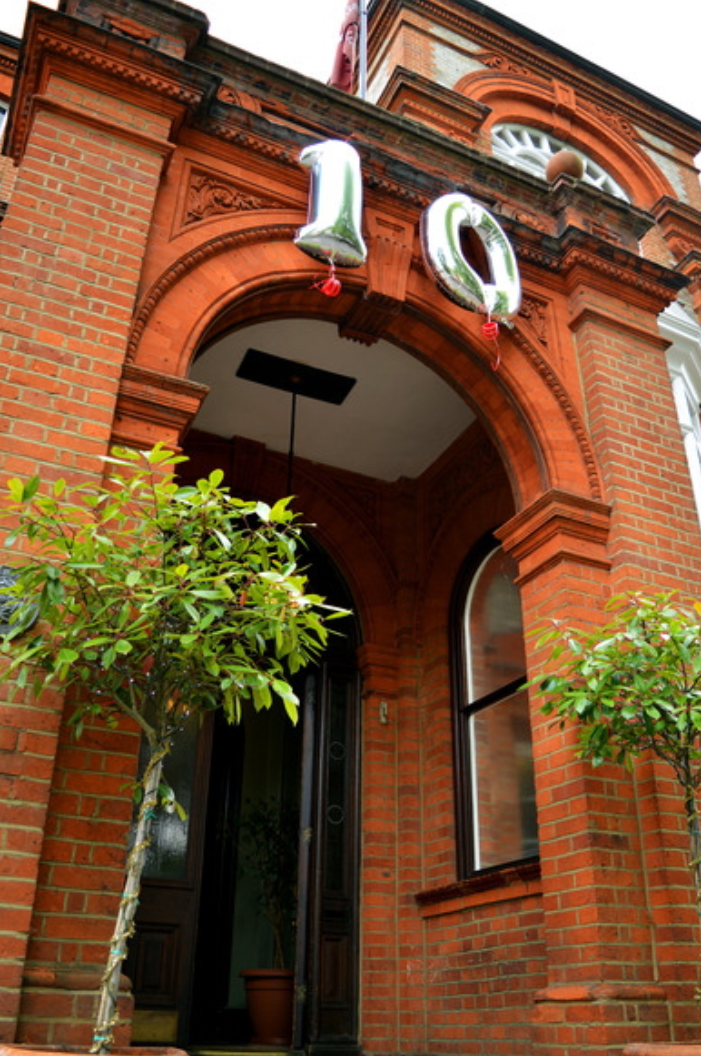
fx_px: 908
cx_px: 360
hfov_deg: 42.2
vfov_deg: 60.3
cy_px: 543
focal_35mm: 31
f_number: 3.5
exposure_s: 1/60
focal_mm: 20
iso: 100
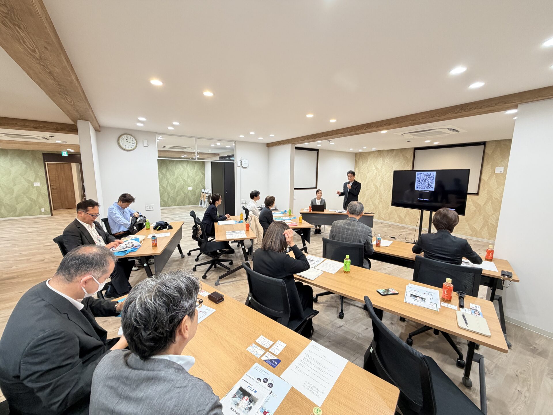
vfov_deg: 85.7
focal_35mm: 14
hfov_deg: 102.1
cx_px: 276
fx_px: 224
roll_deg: -0.1
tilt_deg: -7.9
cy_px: 208
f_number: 2.2
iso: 200
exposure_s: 1/50
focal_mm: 2.22
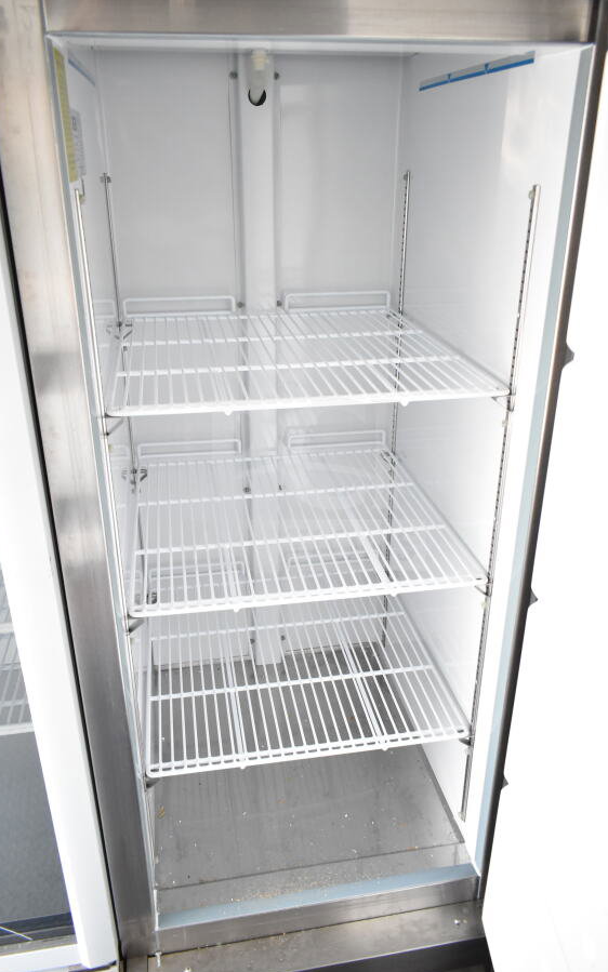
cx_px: 304
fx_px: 742
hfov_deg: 44.5
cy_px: 484
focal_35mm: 28
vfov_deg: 66.5
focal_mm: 18
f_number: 4
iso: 1600
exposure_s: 1/60
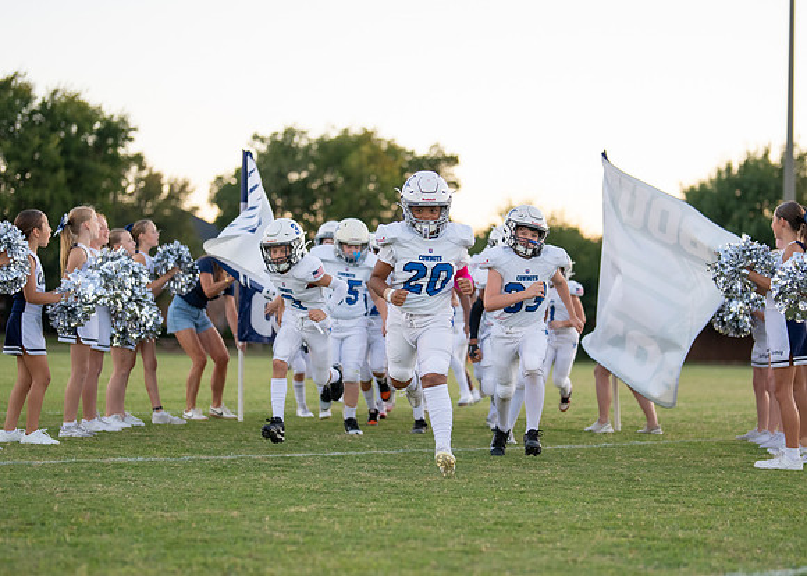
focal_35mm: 76
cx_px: 431
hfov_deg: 26.1
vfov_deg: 18.8
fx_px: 1738
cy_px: 280
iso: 500
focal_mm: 50
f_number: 1.2
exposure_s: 1/2000
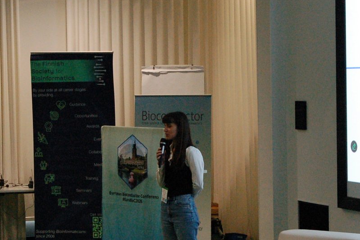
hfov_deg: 17.0
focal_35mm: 120
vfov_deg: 11.4
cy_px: 109
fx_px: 1200
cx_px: 234
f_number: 5
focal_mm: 32
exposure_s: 1/125
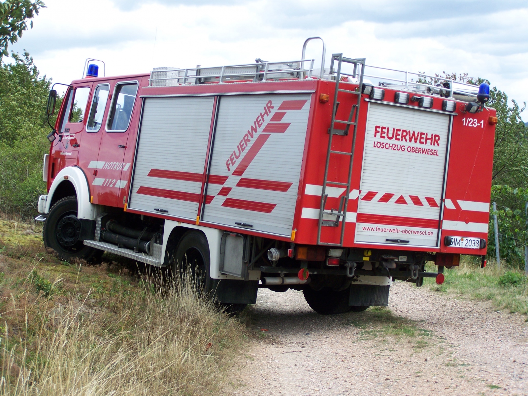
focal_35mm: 70
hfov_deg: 27.8
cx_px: 264
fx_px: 1068
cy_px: 198
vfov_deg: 21.0
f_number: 3.2
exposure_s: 1/400
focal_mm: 11.6
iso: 64
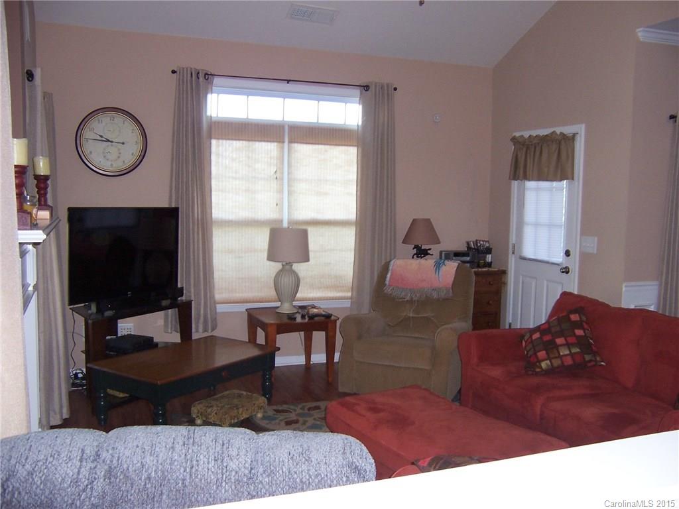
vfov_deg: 42.9
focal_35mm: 33
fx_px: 647
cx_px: 340
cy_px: 254
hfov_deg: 55.4
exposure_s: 1/60
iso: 140
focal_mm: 5.5
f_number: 2.8
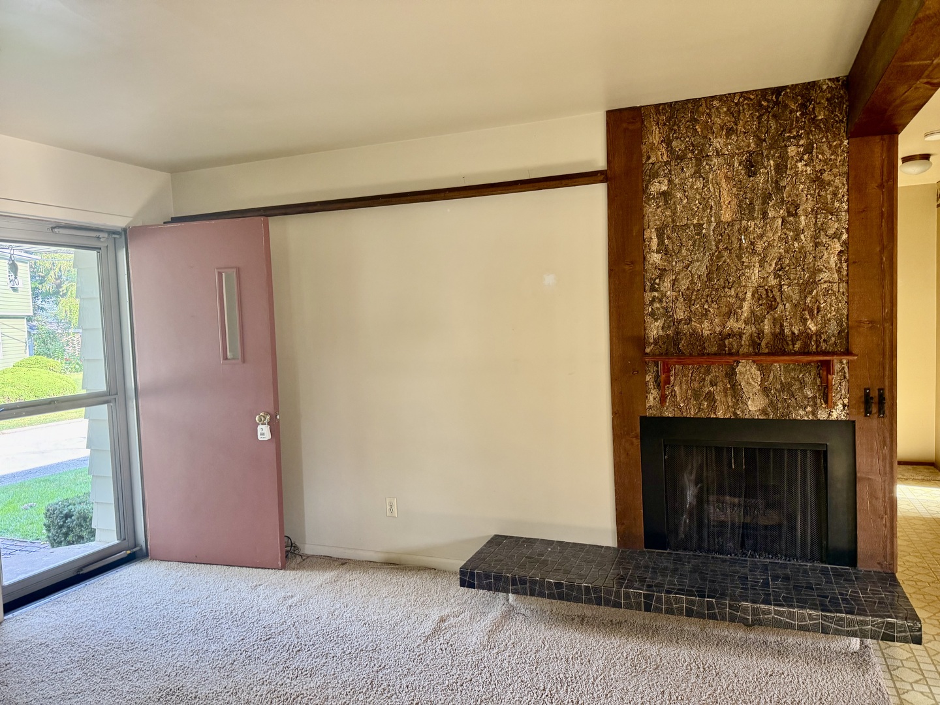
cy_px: 352
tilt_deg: -2.7
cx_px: 470
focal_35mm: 24
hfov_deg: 71.6
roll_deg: +2.5
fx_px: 652
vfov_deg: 56.8
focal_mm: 6.76
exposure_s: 1/70
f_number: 1.78
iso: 200
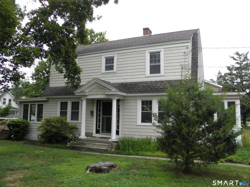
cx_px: 125
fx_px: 202
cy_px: 94
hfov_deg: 63.4
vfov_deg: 49.7
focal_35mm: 28
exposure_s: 1/125
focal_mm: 5
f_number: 3.5
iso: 100
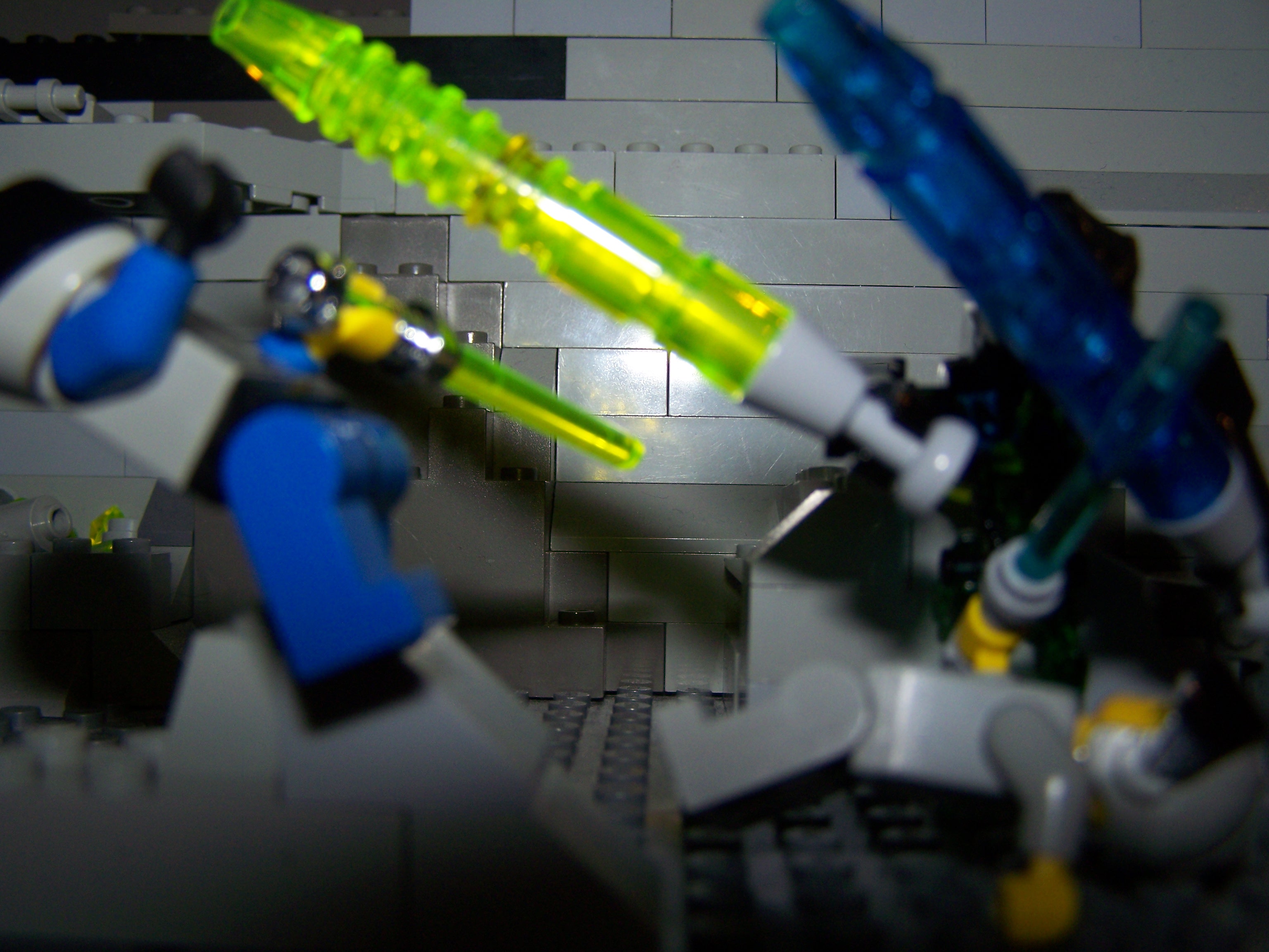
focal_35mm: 38
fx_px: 1393
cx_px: 634
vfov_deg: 37.7
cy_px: 476
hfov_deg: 49.0
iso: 80
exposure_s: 1/60
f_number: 2.8
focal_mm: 6.3
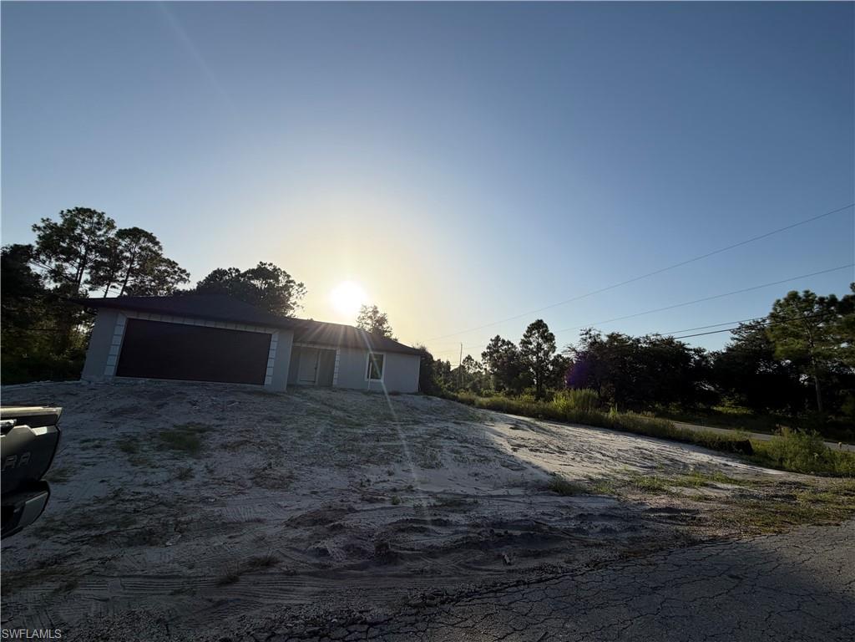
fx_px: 346
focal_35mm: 14
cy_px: 321
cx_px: 428
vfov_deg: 85.7
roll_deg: -4.2
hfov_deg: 102.1
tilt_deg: +10.3
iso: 20
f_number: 2.2
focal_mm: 2.22
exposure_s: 1/1211
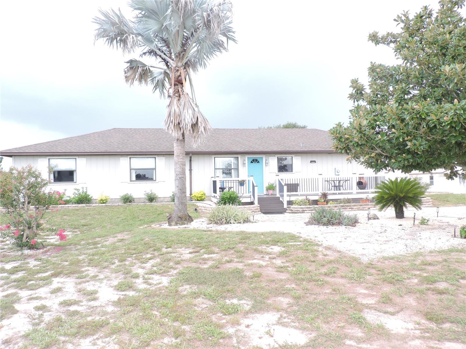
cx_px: 233
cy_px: 174
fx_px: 323
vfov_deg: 56.8
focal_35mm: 24
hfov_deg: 71.6
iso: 250
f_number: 3
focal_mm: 4.3
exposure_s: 1/400
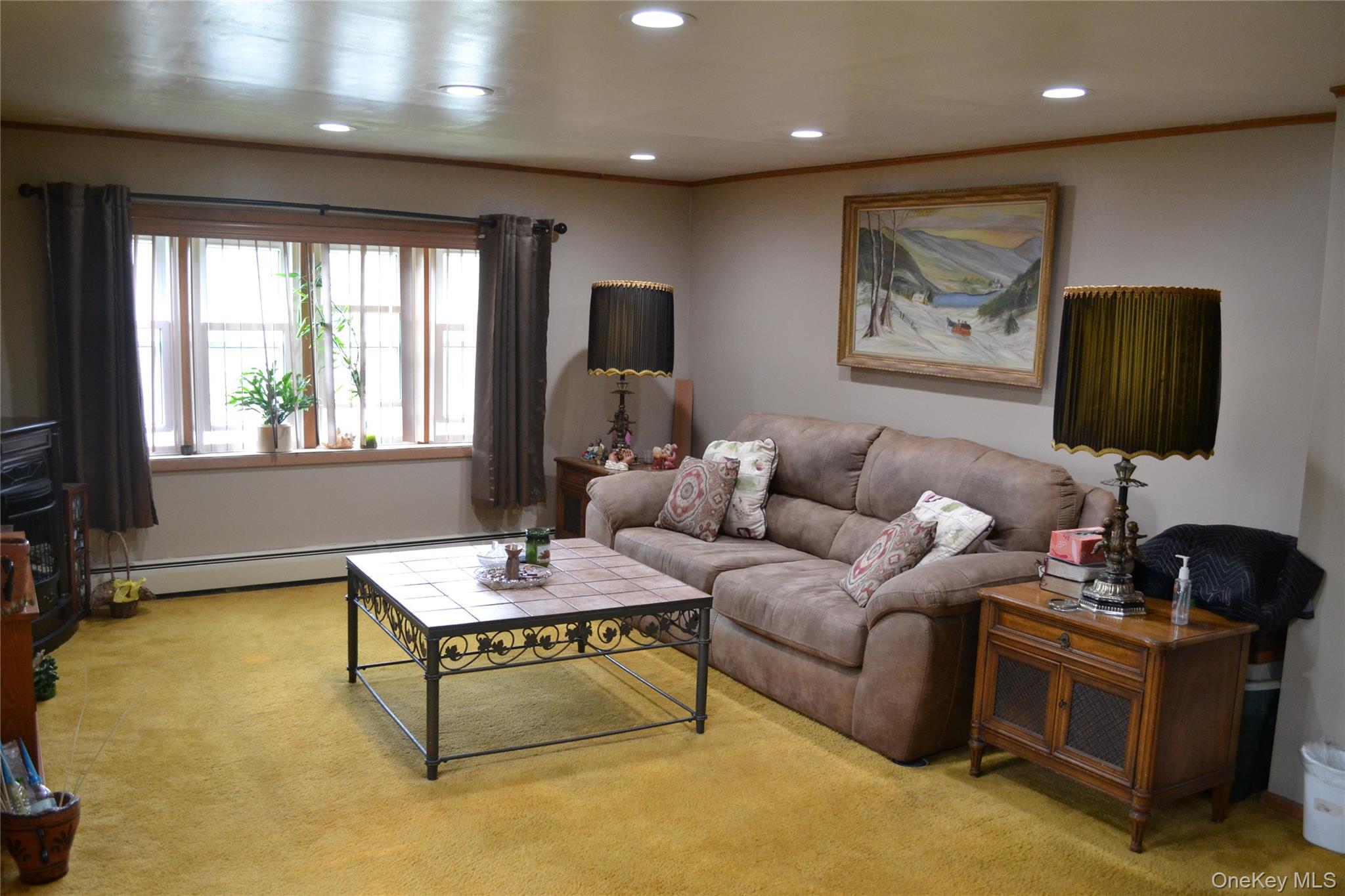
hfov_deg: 61.9
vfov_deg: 43.6
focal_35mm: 30
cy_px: 448
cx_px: 672
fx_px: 1121
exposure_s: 1/60
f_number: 3.8
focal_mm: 20
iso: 1250
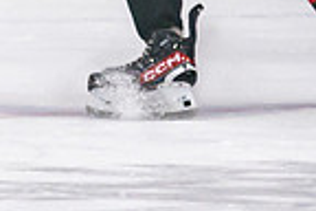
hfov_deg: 1.2
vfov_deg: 0.8
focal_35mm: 1660
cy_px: -81
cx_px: -42
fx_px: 14570
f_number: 2.8
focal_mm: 200
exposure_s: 1/640
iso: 640
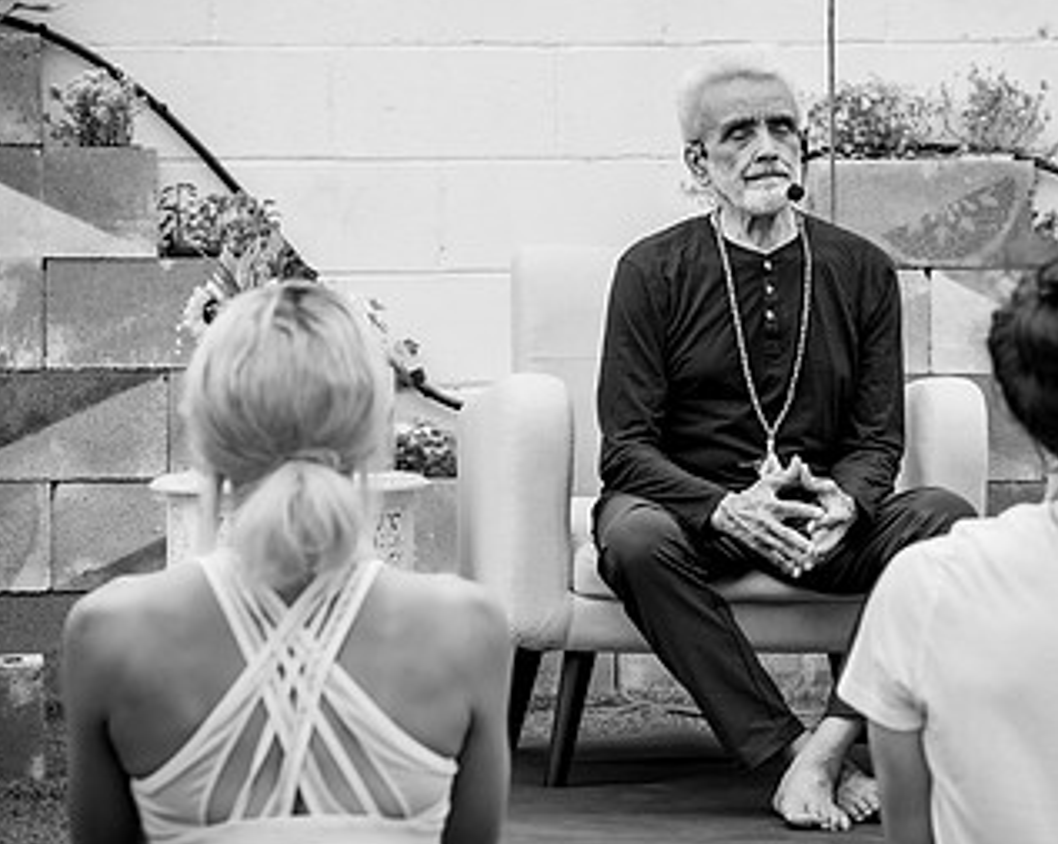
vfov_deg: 9.0
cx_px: 758
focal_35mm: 172
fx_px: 5381
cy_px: 352
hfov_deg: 11.2
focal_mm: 100
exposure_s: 1/160
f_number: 5
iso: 160
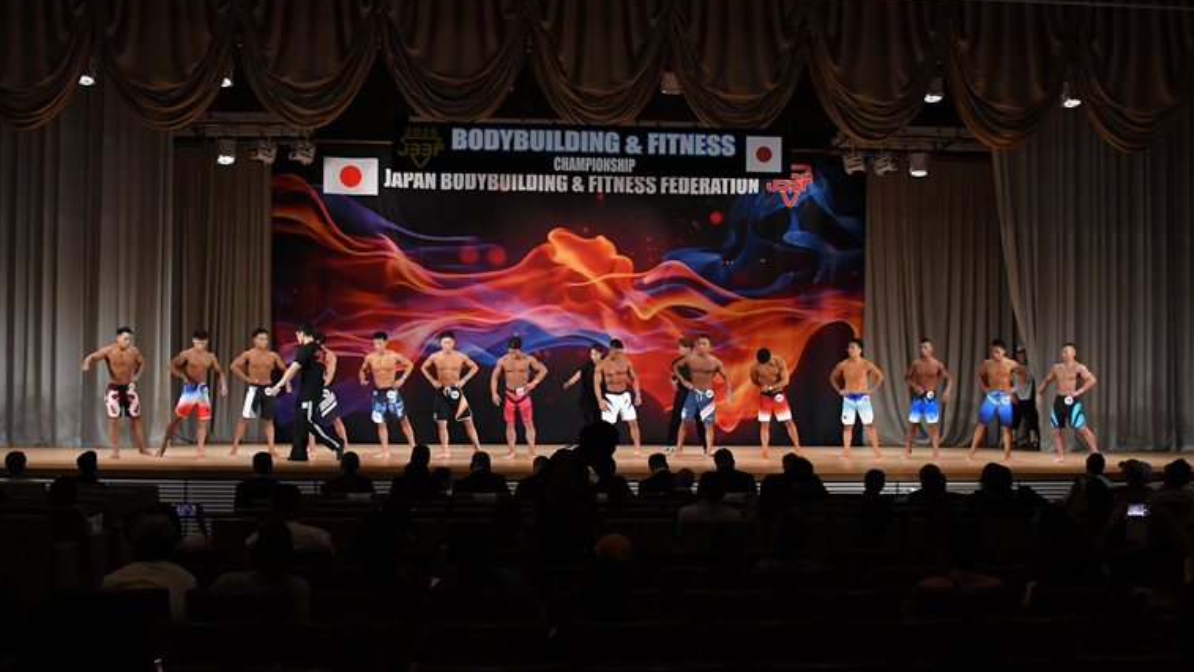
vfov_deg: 26.5
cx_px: 602
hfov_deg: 45.5
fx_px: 1425
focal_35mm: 45
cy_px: 338
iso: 3200
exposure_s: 1/400
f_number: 5.6
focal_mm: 28
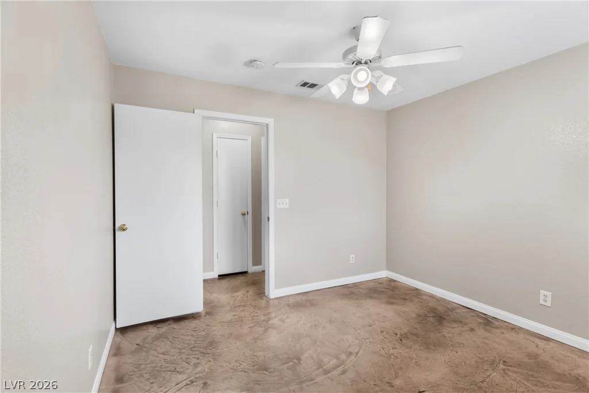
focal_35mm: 17
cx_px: 294
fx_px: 278
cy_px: 196
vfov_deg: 70.5
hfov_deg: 93.3
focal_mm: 17
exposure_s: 1/13
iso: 400
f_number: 8
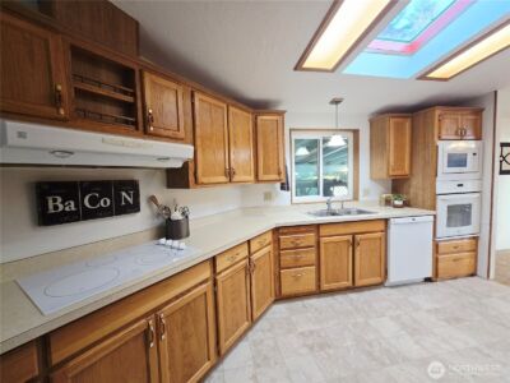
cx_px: 255
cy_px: 192
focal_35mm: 13
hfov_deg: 106.2
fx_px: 192
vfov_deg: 89.9
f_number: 2.2
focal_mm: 2.2
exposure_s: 1/60
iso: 160
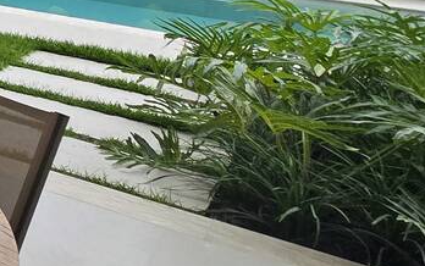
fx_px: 661
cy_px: -56
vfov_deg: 21.2
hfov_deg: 18.7
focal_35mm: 57
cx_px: -451
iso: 50
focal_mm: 2.2
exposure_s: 1/556
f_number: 2.2
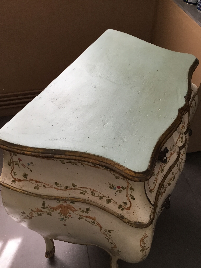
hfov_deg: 45.4
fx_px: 240
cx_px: 100
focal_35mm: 31
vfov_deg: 58.4
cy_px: 134
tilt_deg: -46.3
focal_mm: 3.3
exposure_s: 1/33
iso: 40
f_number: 2.4
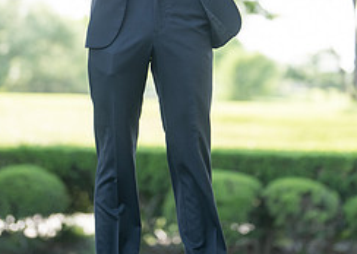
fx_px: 1307
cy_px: 31
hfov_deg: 15.6
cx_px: 168
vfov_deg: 11.1
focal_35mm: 129
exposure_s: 1/1600
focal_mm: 50
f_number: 1.2
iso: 160
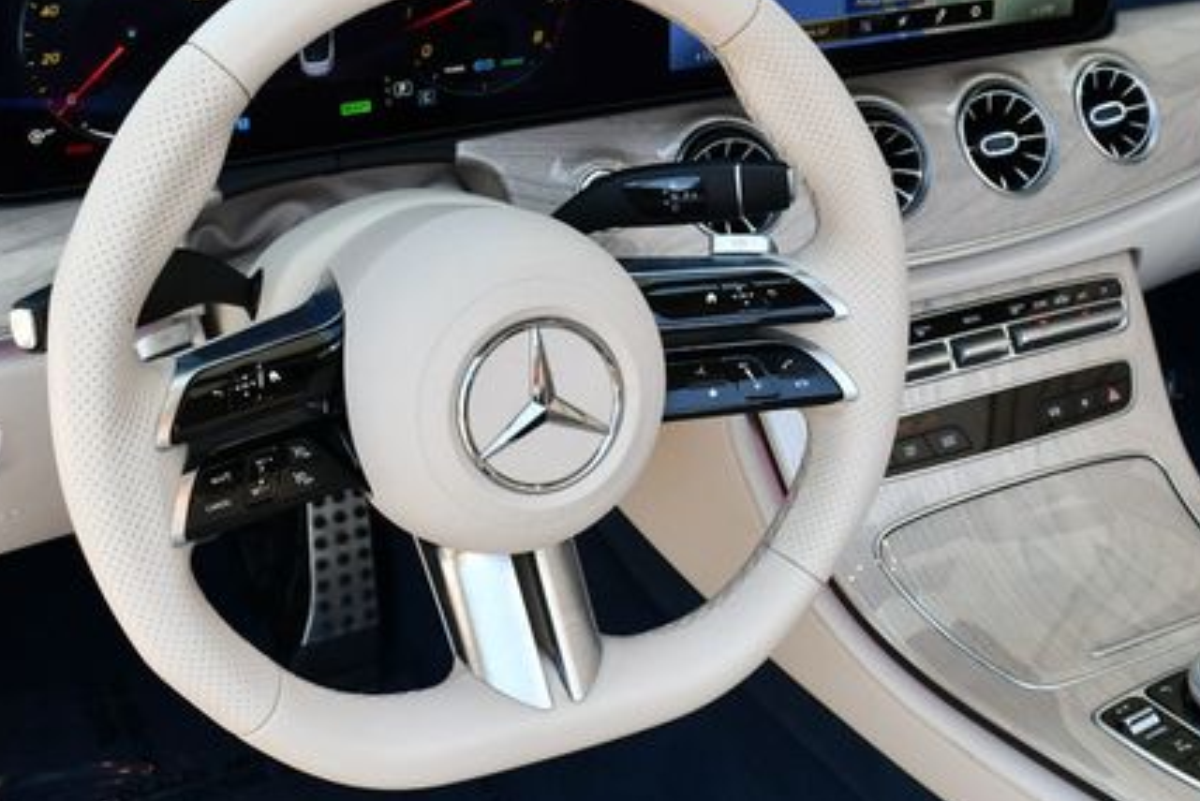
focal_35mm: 54
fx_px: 1801
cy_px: 340
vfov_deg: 25.1
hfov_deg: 36.8
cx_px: 655
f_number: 5
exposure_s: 1/250
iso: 400
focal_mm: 18
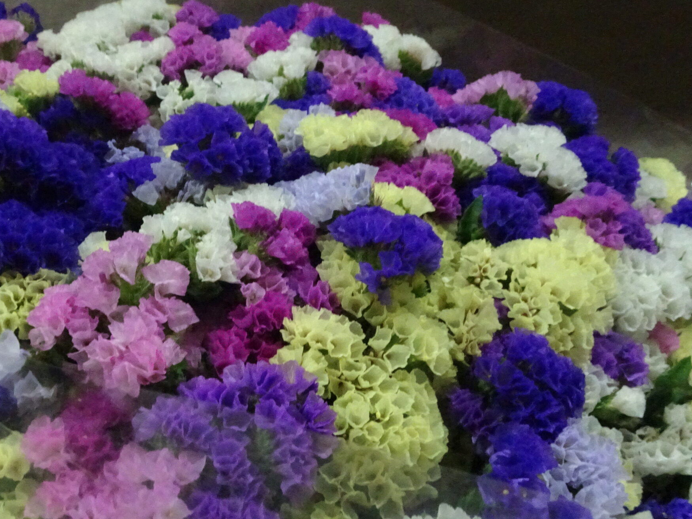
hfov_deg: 51.9
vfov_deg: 40.6
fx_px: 700
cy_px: 301
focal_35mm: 35
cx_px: 247
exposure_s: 1/30
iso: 2000
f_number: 4.5
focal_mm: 4.1
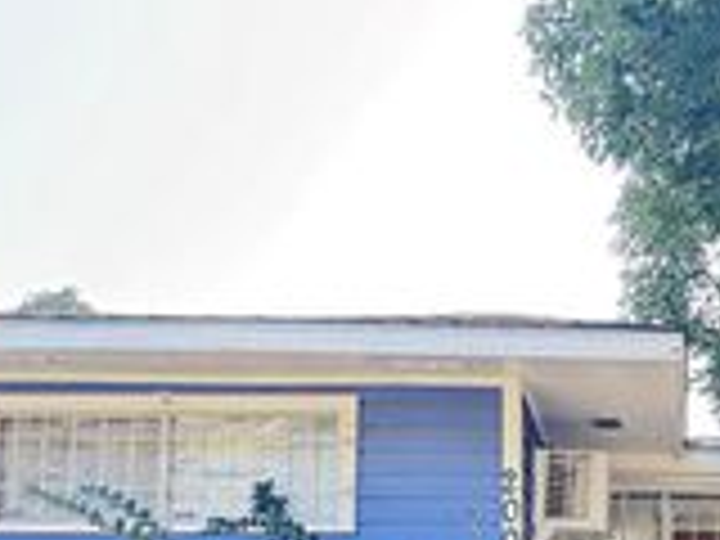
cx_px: 626
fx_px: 1560
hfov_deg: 25.3
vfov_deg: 18.9
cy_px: 587
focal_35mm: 75
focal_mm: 6.76
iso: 100
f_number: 1.78
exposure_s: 1/302
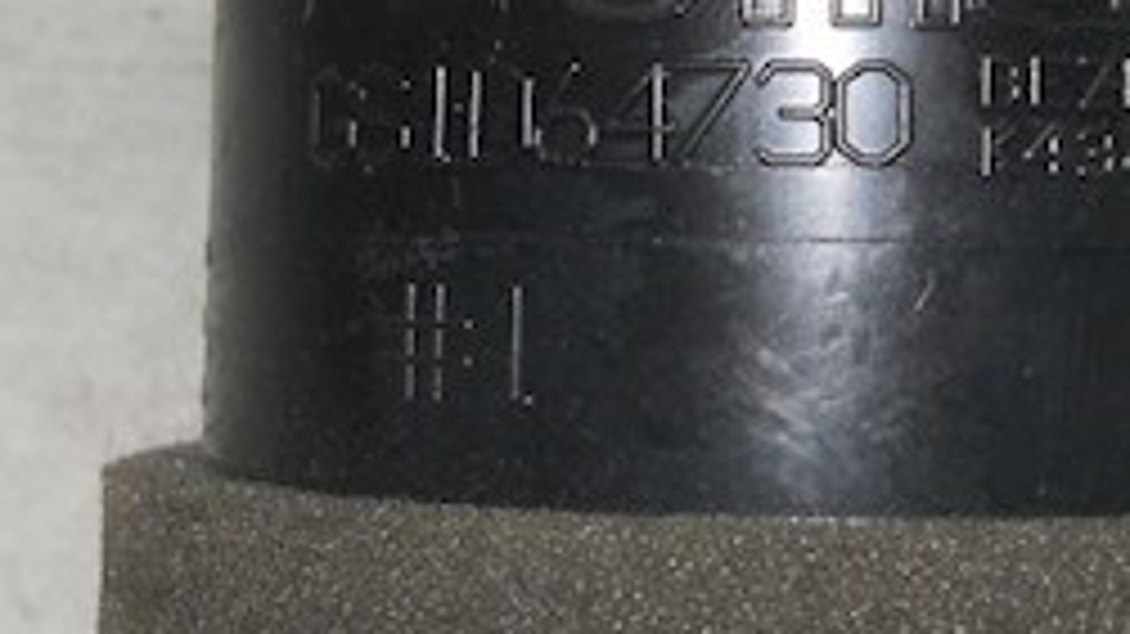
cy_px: -189
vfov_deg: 10.4
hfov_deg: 18.7
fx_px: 3415
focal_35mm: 114
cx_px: 855
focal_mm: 6.72
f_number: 5.5
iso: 80
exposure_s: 1/30
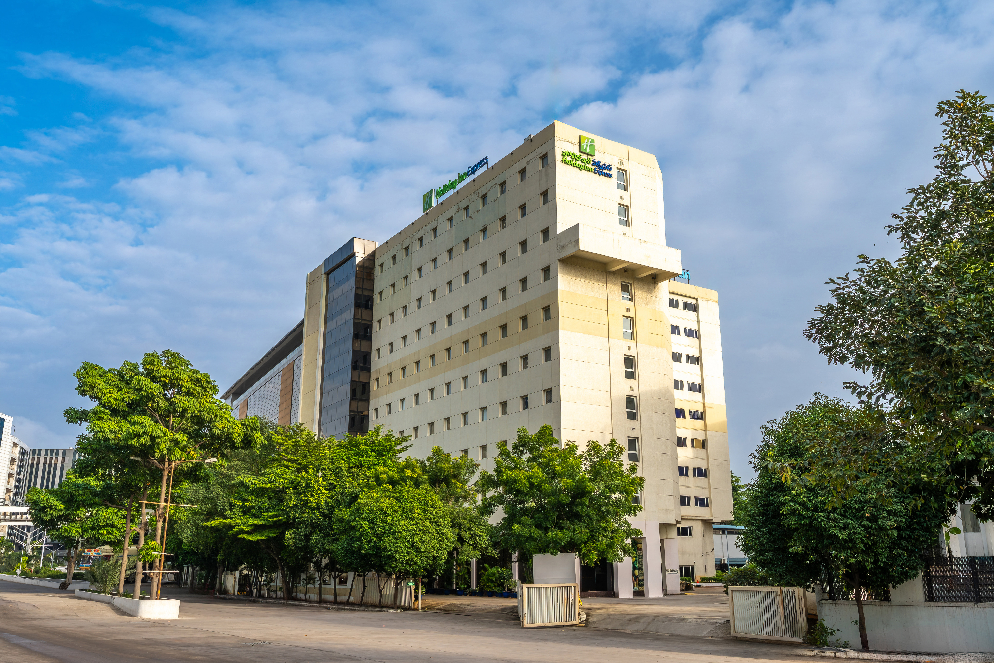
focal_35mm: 30
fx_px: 828
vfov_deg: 43.6
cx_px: 497
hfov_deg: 61.9
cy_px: 332
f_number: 8
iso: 400
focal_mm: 30
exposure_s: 1/6400
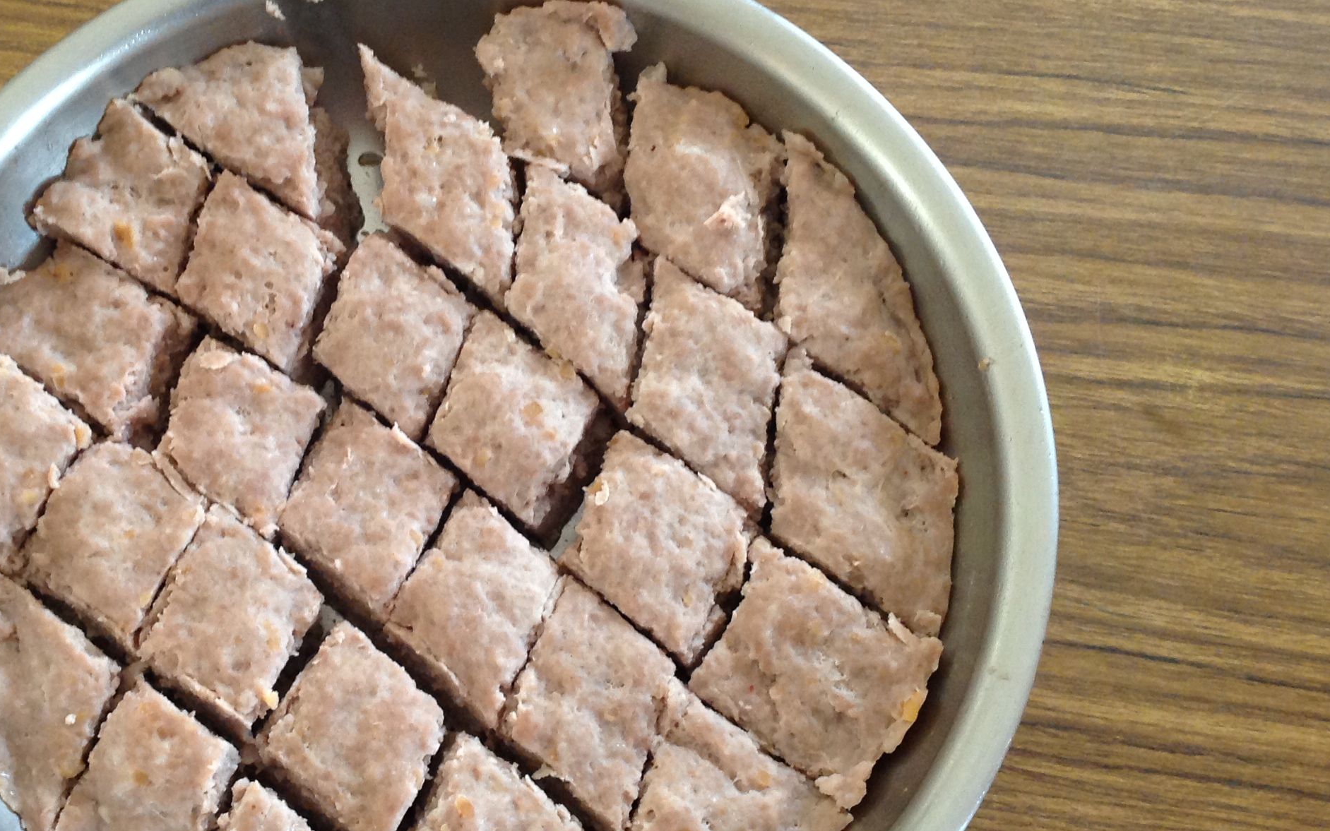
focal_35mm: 51
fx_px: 1849
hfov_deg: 39.2
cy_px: 479
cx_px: 456
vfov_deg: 25.3
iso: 160
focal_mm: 4.28
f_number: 2.4
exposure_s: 1/15
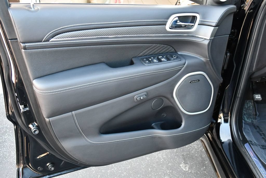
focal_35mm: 36
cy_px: 89
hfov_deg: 53.1
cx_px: 133
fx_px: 266
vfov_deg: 36.9
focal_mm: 18
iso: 900
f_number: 3.5
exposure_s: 1/125
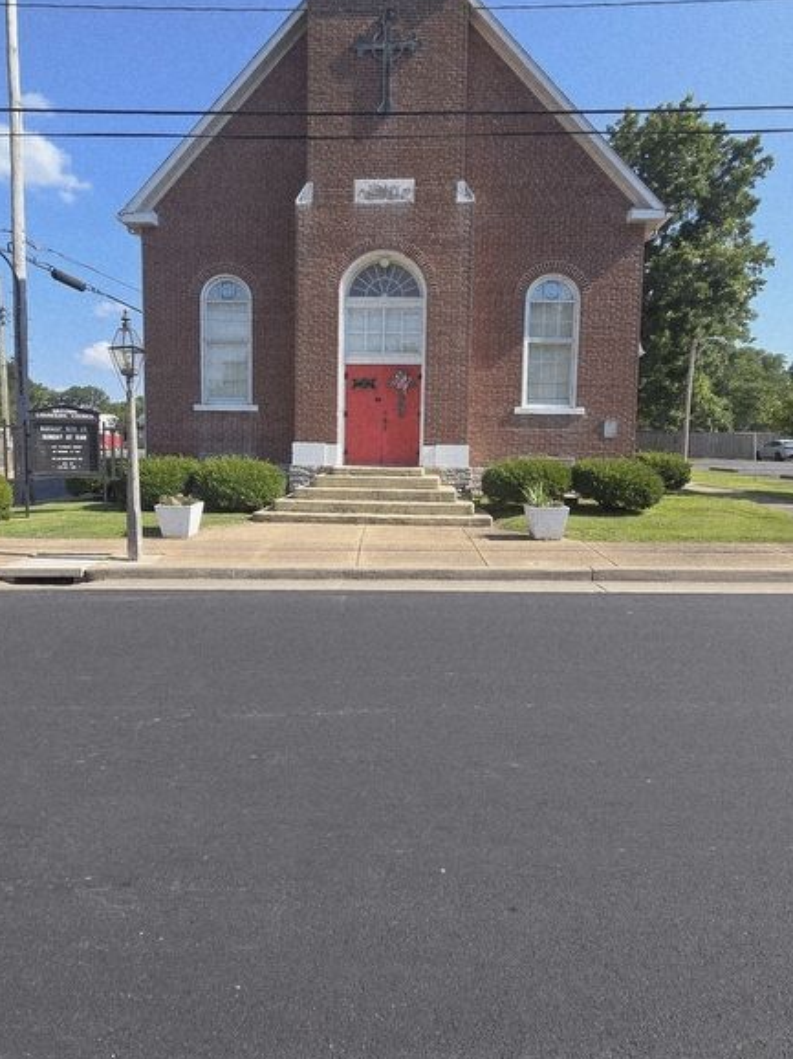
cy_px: 482
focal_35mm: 18
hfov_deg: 71.5
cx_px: 379
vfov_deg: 87.6
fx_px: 550
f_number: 2.2
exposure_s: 1/1433
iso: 50
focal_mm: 2.2
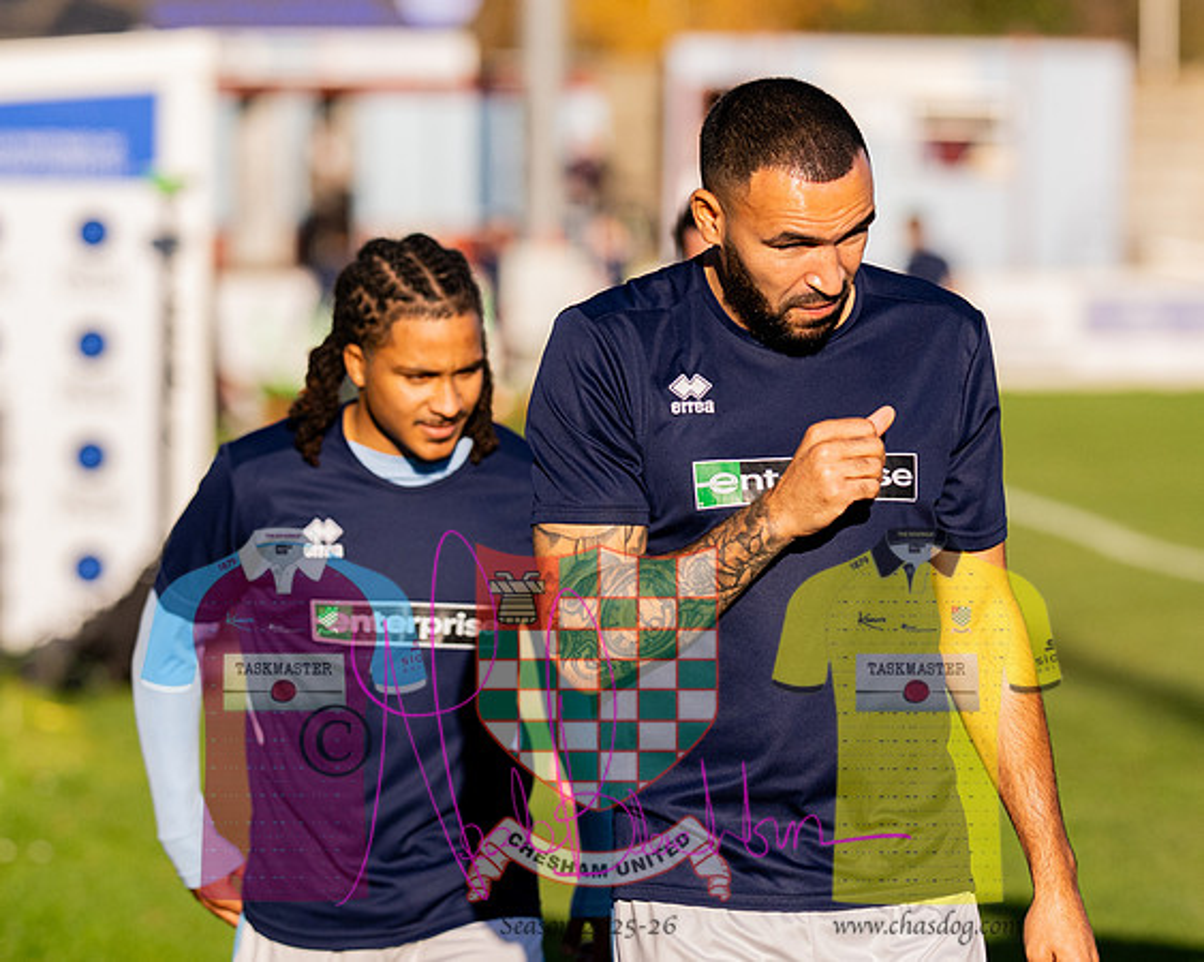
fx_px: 9688
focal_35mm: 272
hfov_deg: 7.1
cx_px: 861
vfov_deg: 5.7
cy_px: 419
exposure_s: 1/8000
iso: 400
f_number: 2.8
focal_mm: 135
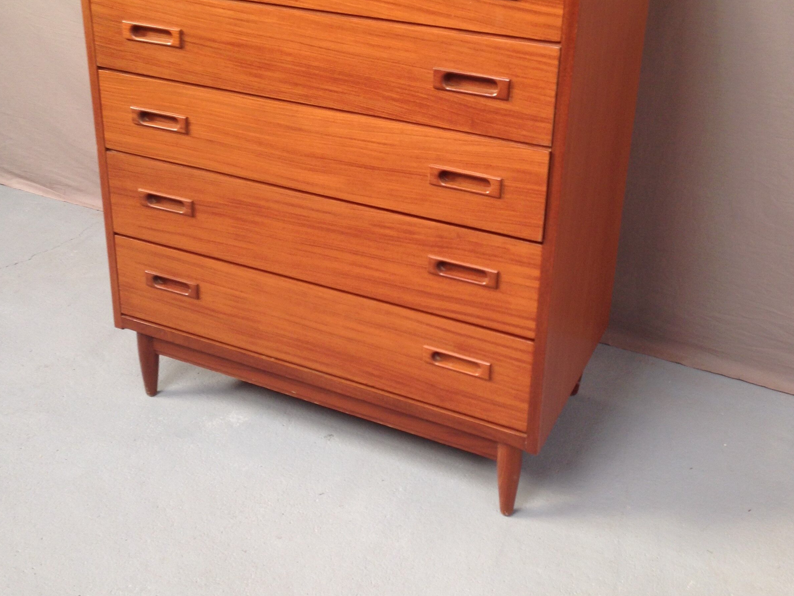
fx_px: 1032
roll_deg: -2.0
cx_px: 397
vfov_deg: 31.9
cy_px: 188
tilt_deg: -20.8
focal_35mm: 45
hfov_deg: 42.1
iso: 50
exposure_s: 1/20
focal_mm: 4.12
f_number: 2.4
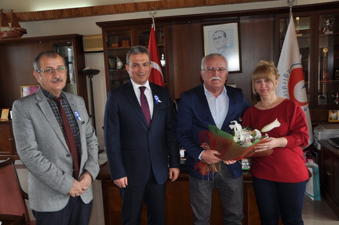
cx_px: 170
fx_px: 339
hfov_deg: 53.2
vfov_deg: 36.8
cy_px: 112
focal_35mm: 36
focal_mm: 24
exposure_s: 1/60
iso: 250
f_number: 3.8
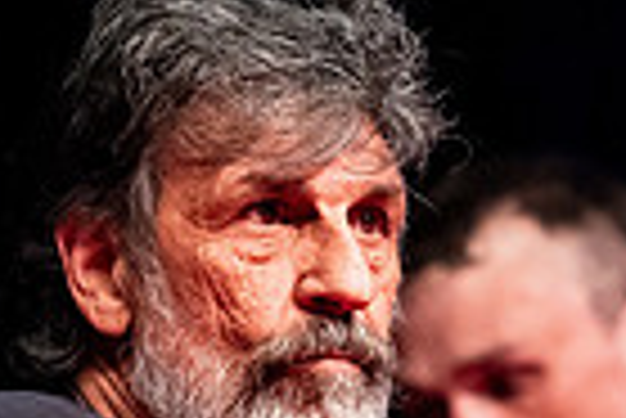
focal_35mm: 624
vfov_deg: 2.2
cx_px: 153
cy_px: 614
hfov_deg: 3.3
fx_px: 10862
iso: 4000
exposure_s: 1/1000
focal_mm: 150
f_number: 2.8
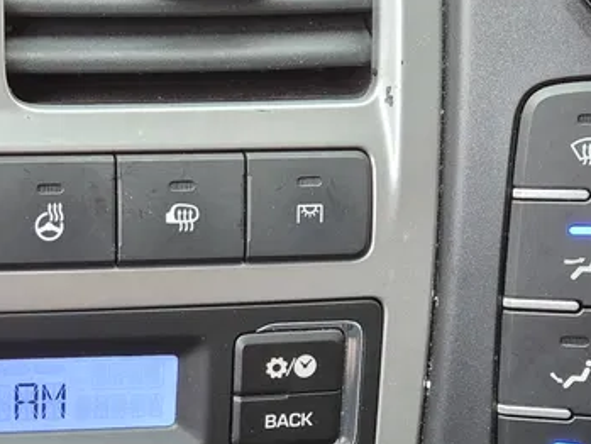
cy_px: 375
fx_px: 1349
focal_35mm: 79
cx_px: 78
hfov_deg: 24.1
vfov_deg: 18.4
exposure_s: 1/120
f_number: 1.8
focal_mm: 5.4
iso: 160
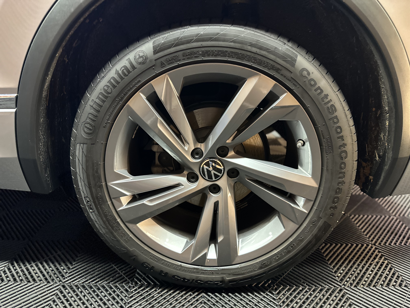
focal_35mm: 24
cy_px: 154
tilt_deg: -19.9
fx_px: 284
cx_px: 205
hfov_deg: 71.6
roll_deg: -0.9
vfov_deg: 56.8
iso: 800
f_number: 1.78
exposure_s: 1/33
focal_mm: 6.86
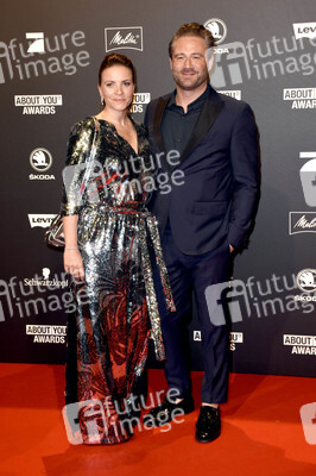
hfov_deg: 25.7
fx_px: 692
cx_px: 158
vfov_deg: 37.9
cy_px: 238
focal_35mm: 52
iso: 1000
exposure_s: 1/125
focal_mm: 35
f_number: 6.3
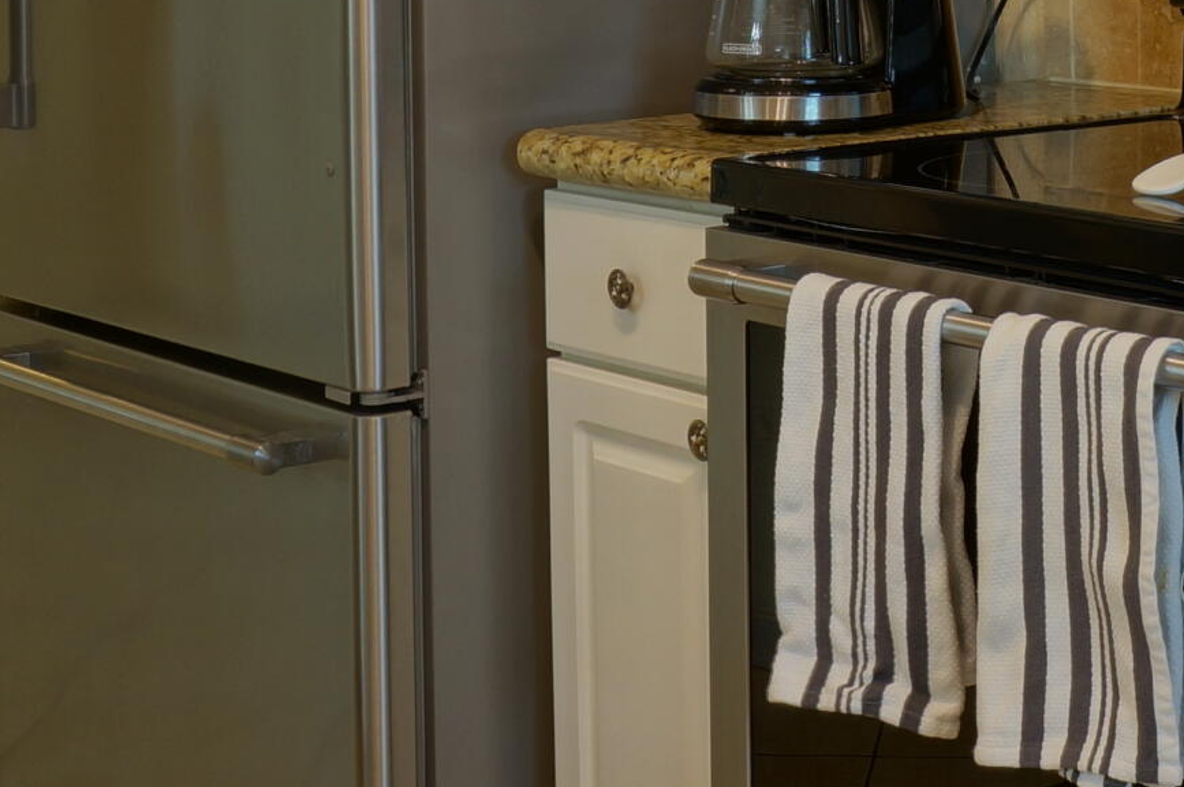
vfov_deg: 16.0
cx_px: 1108
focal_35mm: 83
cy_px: -55
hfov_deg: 23.7
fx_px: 2727
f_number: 11
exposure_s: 1
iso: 100
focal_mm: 16
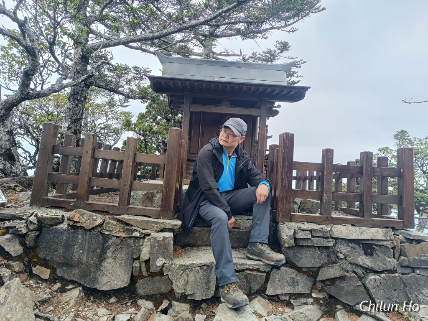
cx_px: 214
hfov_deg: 71.6
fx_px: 297
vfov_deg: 56.8
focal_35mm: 24
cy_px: 160
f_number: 1.65
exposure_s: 1/120
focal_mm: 6.14
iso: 88
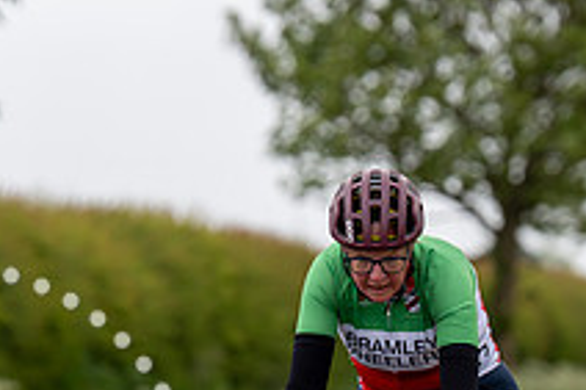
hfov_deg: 5.3
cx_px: 376
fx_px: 6327
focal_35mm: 389
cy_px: 378
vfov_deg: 3.5
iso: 200
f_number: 3.2
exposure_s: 1/1250
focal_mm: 142
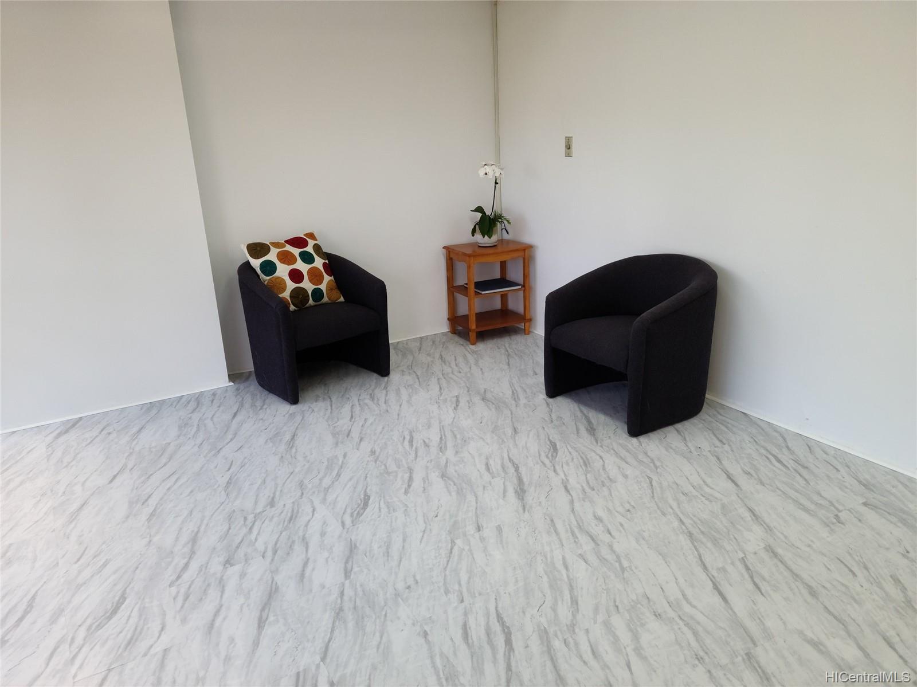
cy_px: 344
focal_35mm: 28
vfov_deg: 49.7
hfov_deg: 63.5
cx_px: 458
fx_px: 742
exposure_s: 1/59
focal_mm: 5.9
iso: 200
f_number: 2
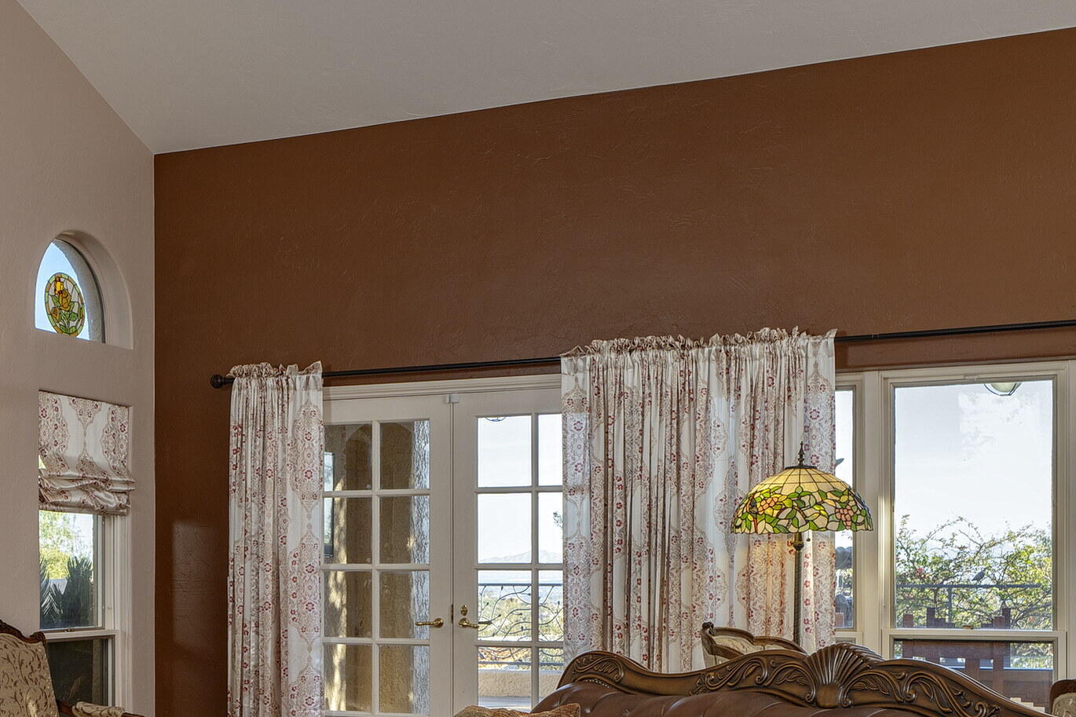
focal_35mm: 47
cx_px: 377
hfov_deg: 41.5
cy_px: 569
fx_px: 1405
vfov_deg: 28.1
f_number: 7.1
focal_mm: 23
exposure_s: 1/40
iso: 200
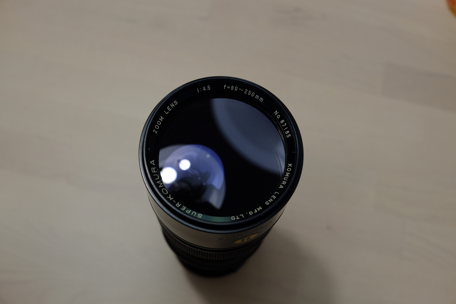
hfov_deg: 47.4
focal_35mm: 41
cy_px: 152
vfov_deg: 32.6
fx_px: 519
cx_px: 228
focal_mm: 27
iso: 500
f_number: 4.5
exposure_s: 1/60
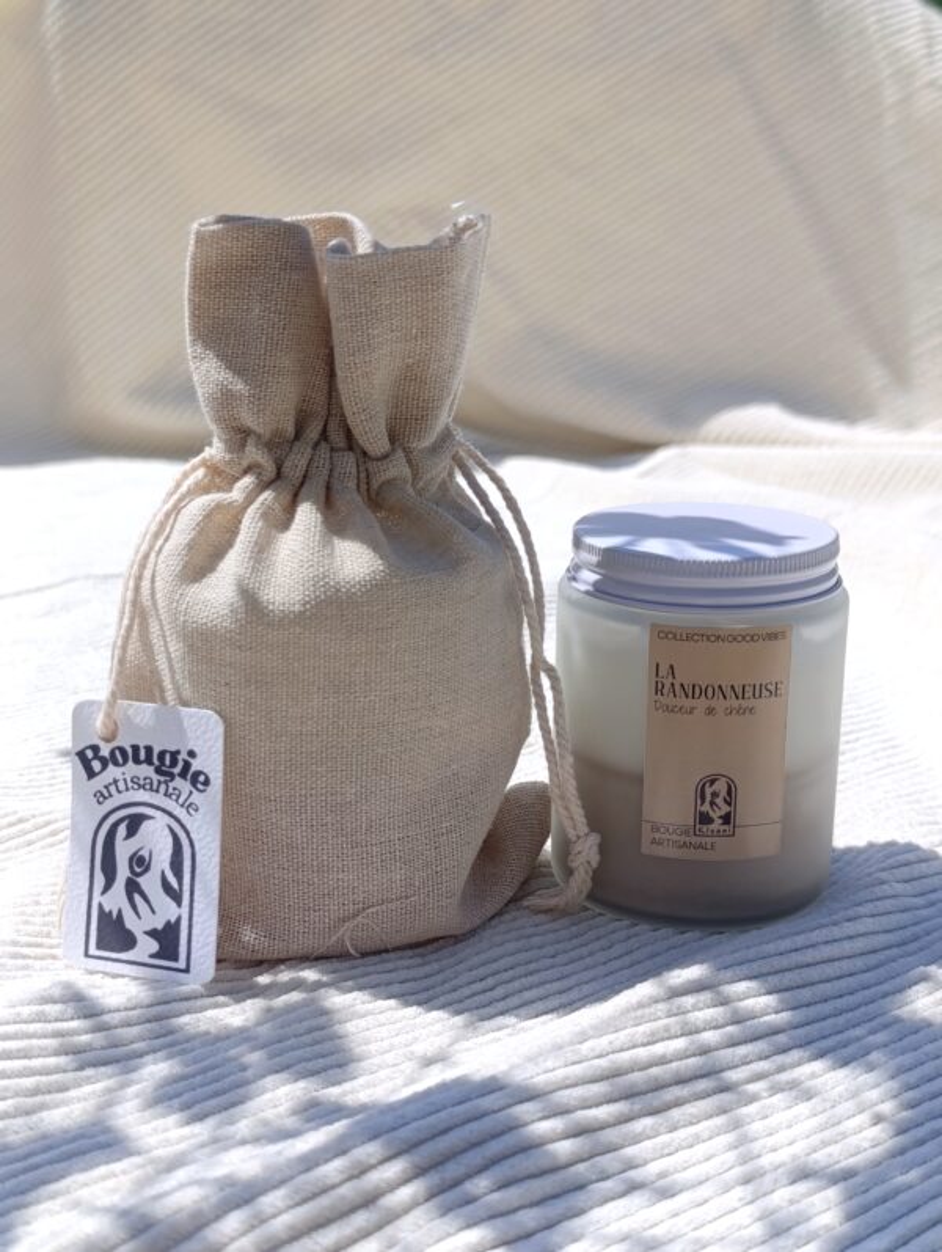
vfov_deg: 73.8
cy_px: 626
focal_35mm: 23
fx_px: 833
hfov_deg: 59.0
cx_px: 471
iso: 50
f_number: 1.6
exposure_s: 1/846
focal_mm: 6.14
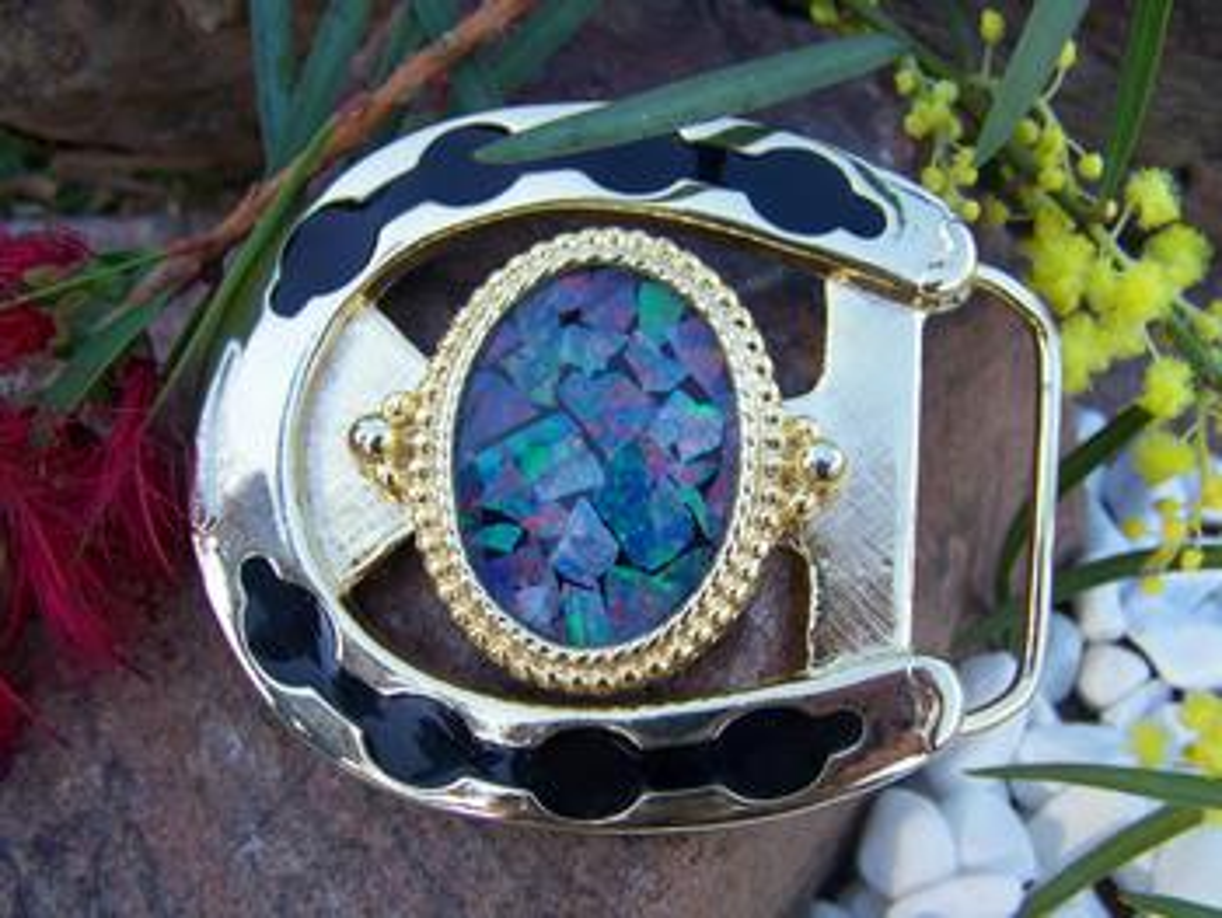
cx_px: 611
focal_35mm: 38
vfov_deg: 37.8
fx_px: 1342
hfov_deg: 48.9
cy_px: 459
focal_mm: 6.3
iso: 64
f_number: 2.8
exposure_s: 1/80
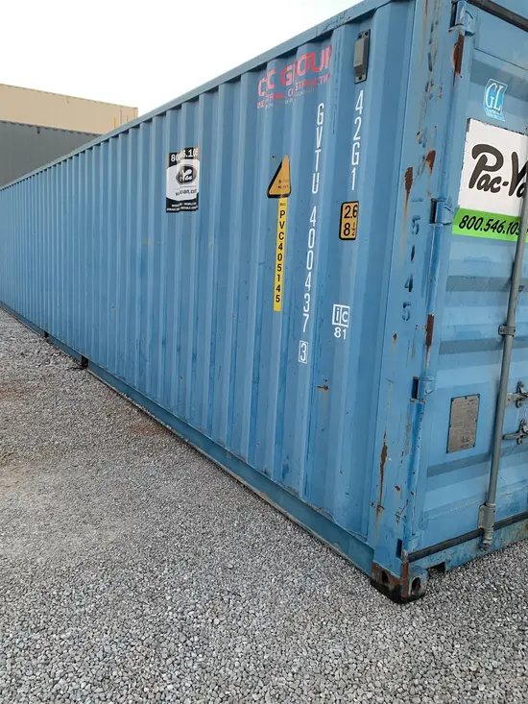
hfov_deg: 53.1
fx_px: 529
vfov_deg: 67.3
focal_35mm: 26
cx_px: 264
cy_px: 352
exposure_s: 1/60
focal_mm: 4.25
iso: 100
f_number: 1.8
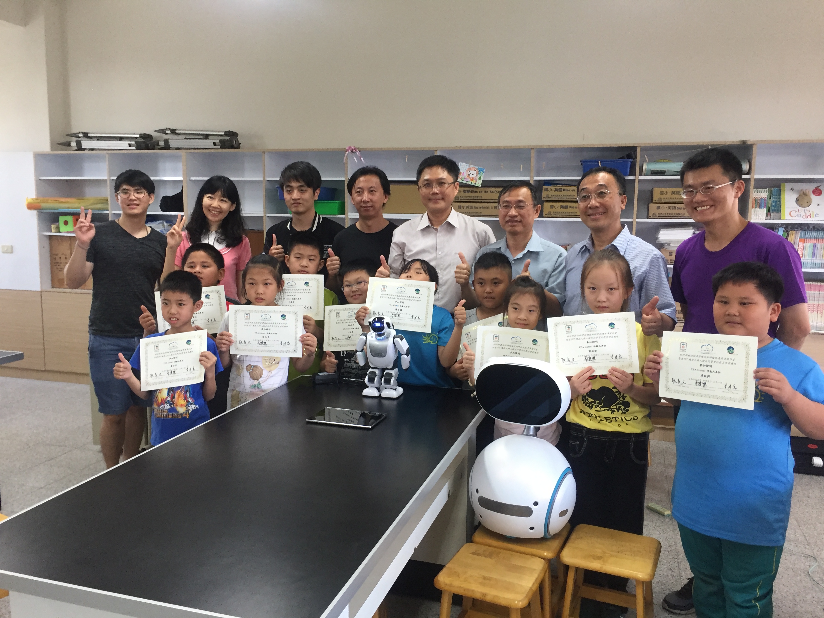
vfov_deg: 48.2
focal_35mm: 29
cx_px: 412
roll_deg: -1.2
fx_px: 690
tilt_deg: -9.3
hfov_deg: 61.7
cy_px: 309
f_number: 2.2
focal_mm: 4.15
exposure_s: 1/30
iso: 50
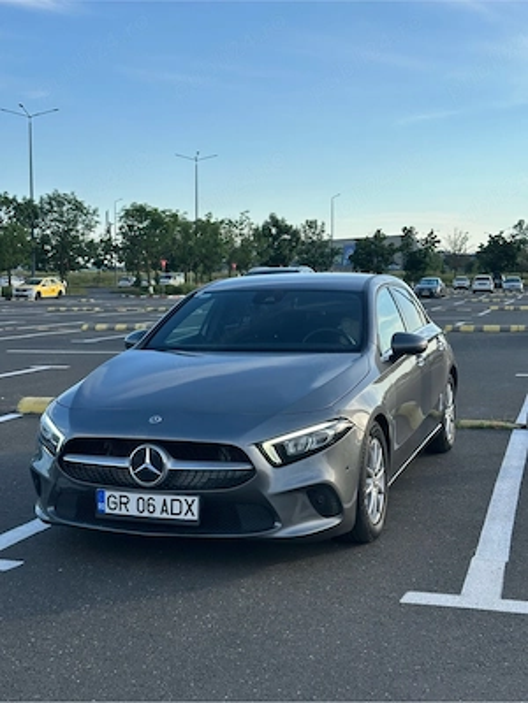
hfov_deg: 30.3
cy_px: 352
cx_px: 264
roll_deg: -0.7
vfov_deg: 39.7
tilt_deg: -3.8
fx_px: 976
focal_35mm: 48
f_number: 1.78
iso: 64
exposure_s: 1/1880
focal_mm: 6.86
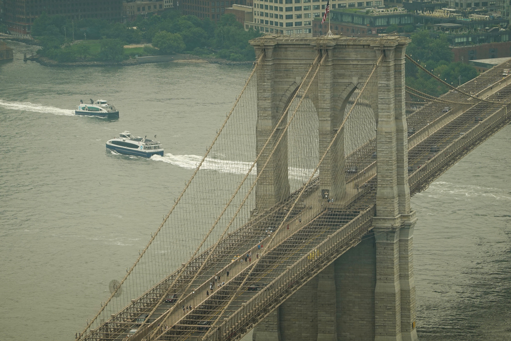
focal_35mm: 200
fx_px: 2838
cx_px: 256
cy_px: 170
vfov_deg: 6.9
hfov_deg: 10.3
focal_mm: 72
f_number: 4.5
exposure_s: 1/200
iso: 100
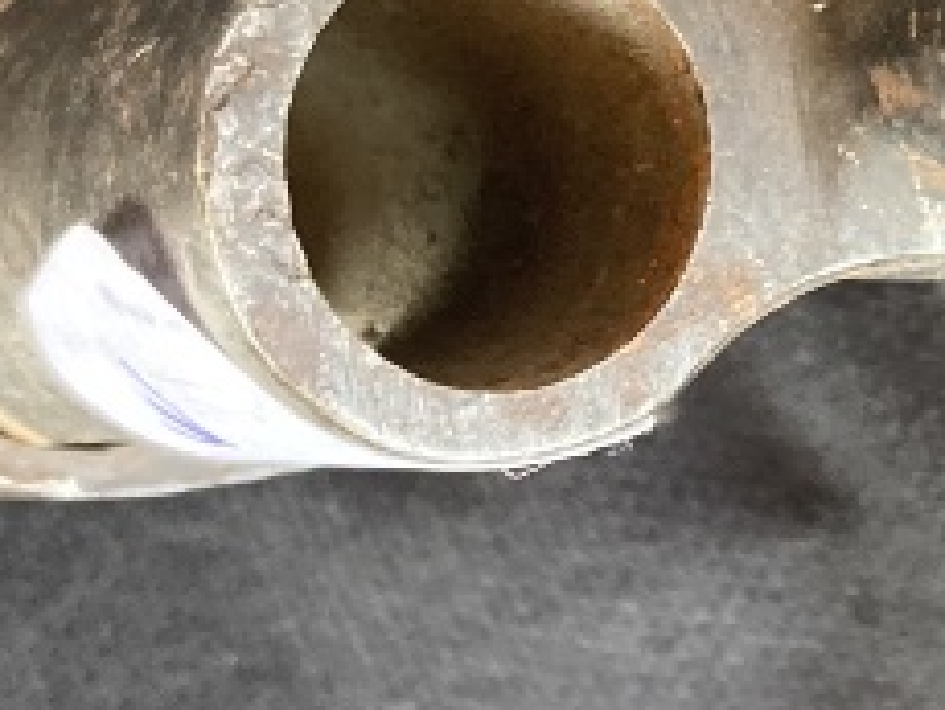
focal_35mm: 146
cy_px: -164
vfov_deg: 10.0
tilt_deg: -82.5
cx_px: 1072
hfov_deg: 13.2
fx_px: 3990
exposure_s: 1/94
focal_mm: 3.99
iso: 80
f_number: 1.8
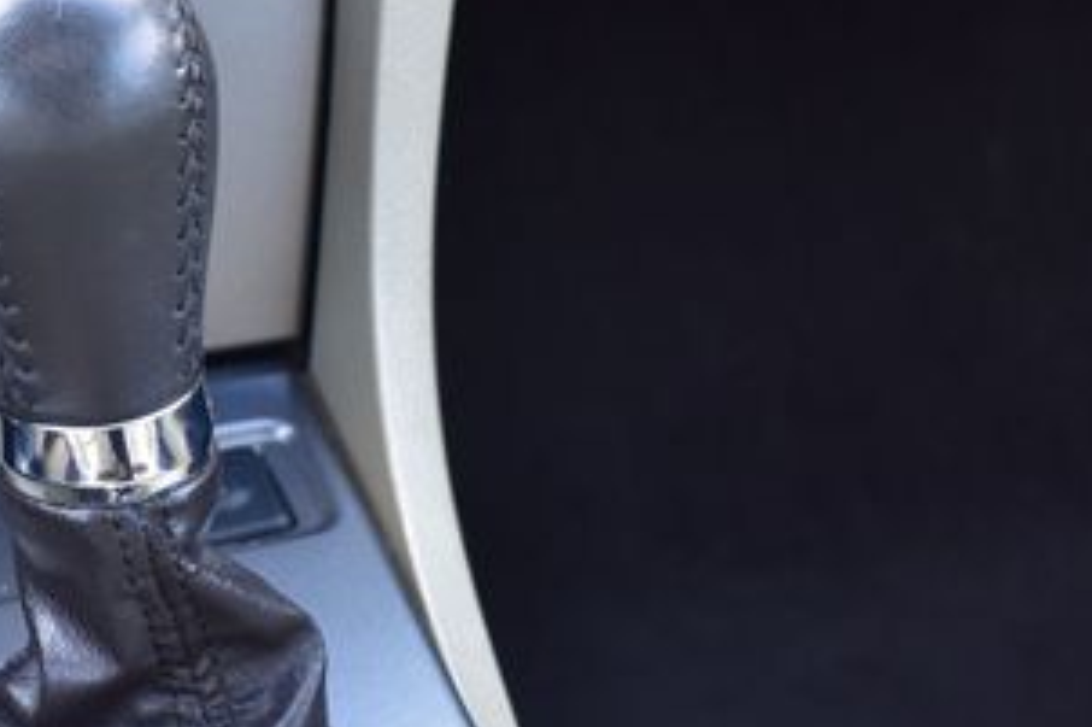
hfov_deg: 15.9
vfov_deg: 10.7
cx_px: 90
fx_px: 3850
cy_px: 608
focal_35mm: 127
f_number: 6.3
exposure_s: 1/15
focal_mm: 40
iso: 400
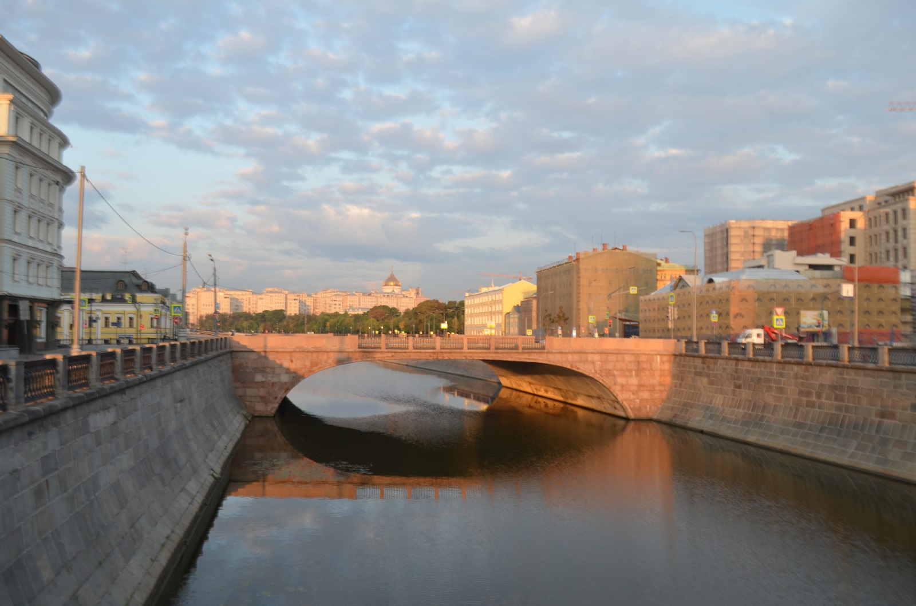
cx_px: 458
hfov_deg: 62.0
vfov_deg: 43.4
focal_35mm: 30
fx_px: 762
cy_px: 303
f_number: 6.3
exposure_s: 1/160
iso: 200
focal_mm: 20
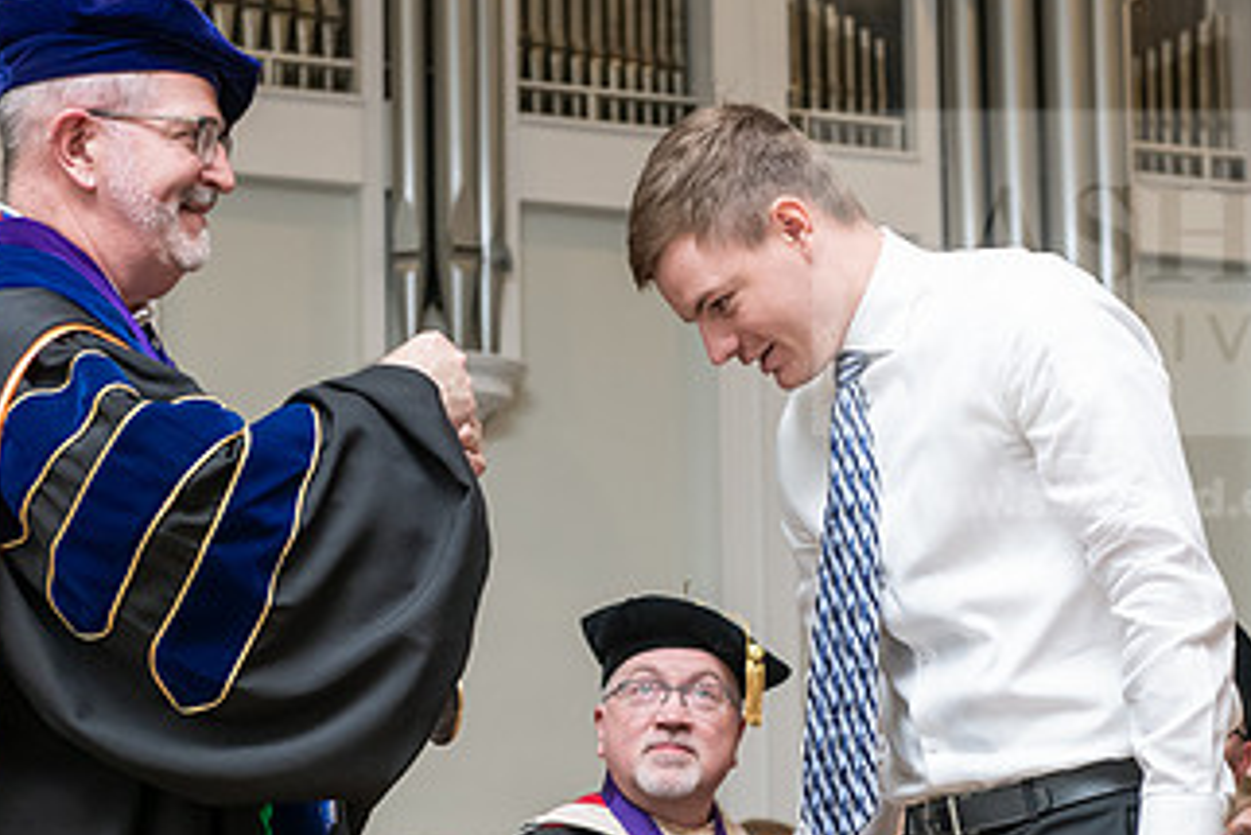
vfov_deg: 13.5
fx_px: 3511
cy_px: 581
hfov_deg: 20.2
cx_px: 695
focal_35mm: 101
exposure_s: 1/200
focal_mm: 56
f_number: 4.5
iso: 1600
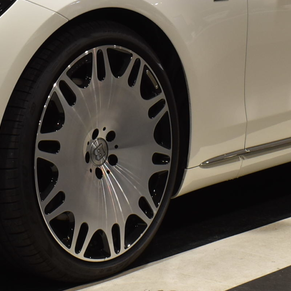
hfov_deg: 15.8
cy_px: 36
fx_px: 1042
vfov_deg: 15.7
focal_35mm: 110
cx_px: 55
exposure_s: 1/40
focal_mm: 23
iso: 360
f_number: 8
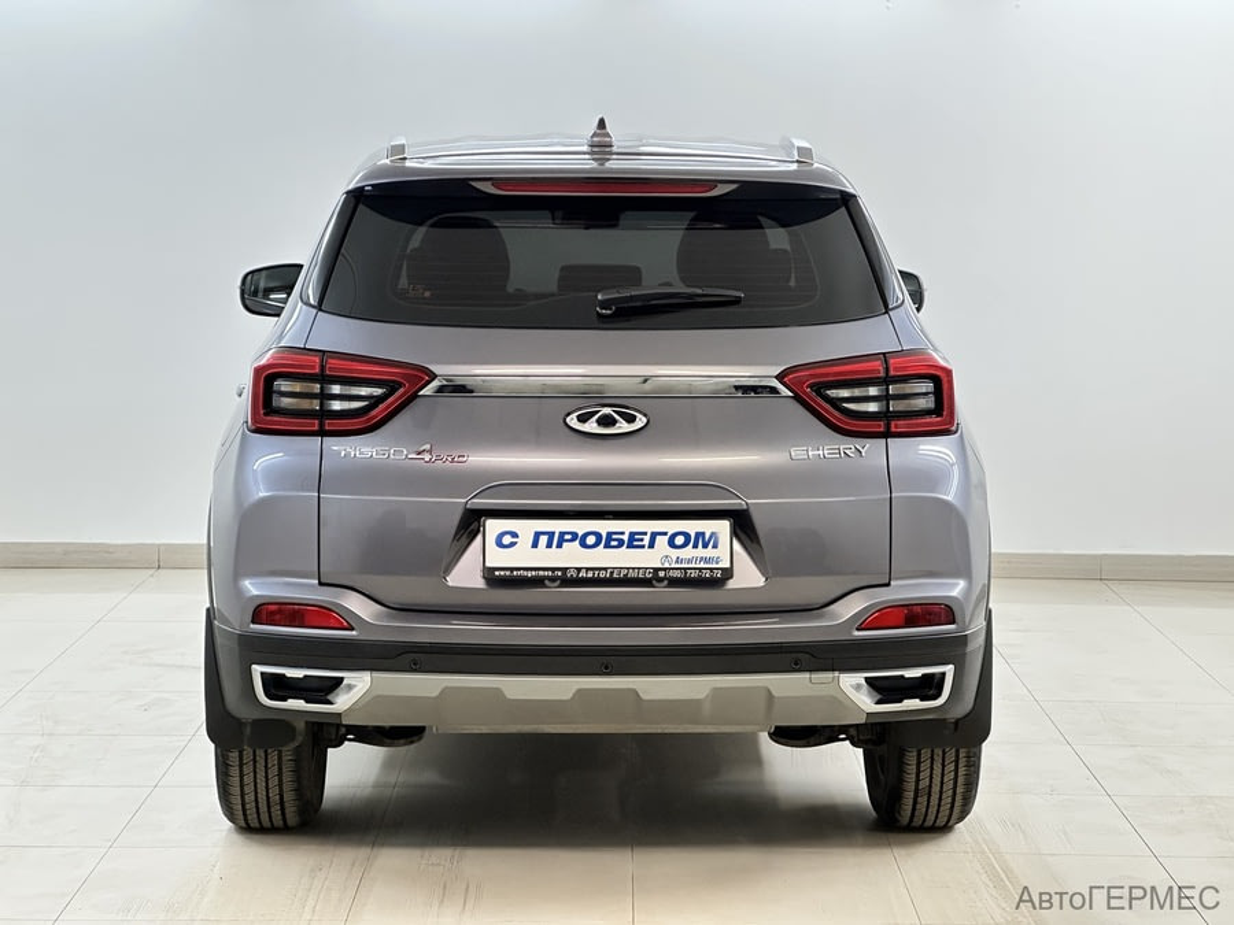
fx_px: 2745
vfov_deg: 19.1
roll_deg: -1.0
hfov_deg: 25.3
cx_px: 617
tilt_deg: -5.9
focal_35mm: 77
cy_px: 462
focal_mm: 9
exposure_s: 1/50
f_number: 2.8
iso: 200
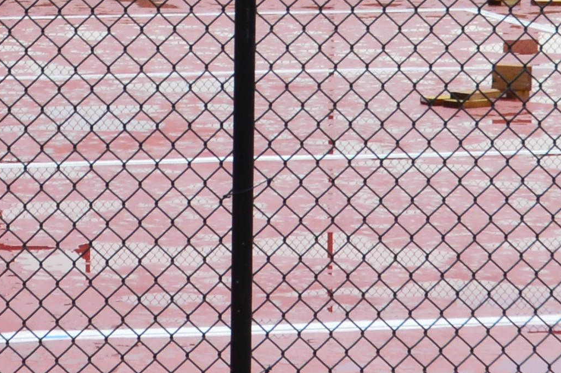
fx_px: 3300
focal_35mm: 212
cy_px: -243
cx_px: 64
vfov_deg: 6.4
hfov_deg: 9.7
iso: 400
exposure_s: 1/160
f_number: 9
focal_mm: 24
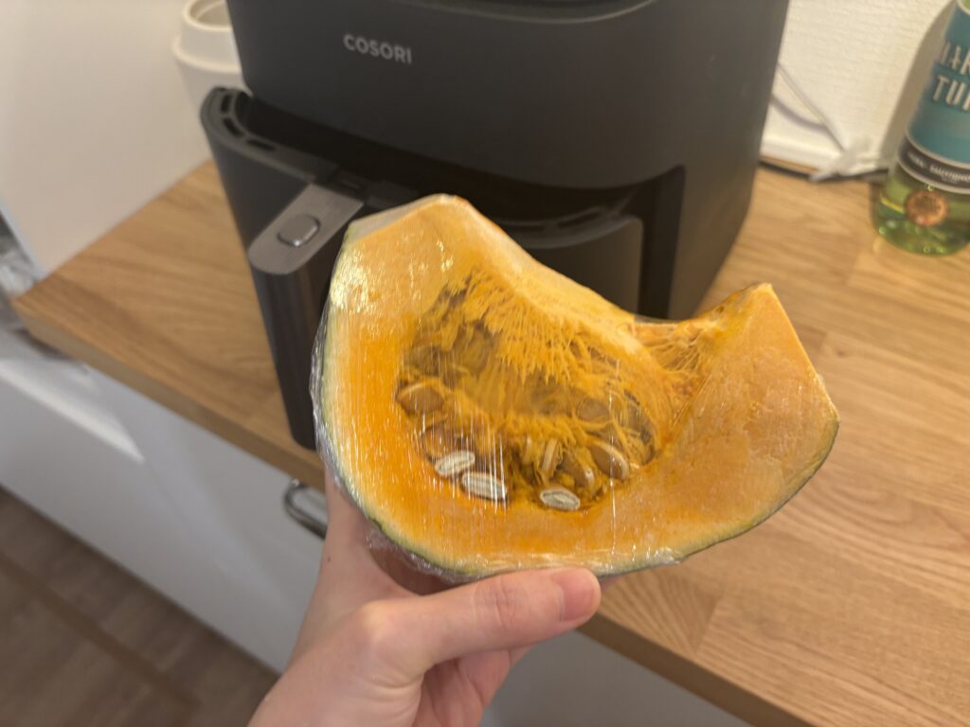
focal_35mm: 26
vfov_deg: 53.1
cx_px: 485
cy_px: 364
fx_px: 729
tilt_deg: -47.0
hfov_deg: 67.3
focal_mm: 5.96
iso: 160
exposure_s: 1/57
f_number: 1.6
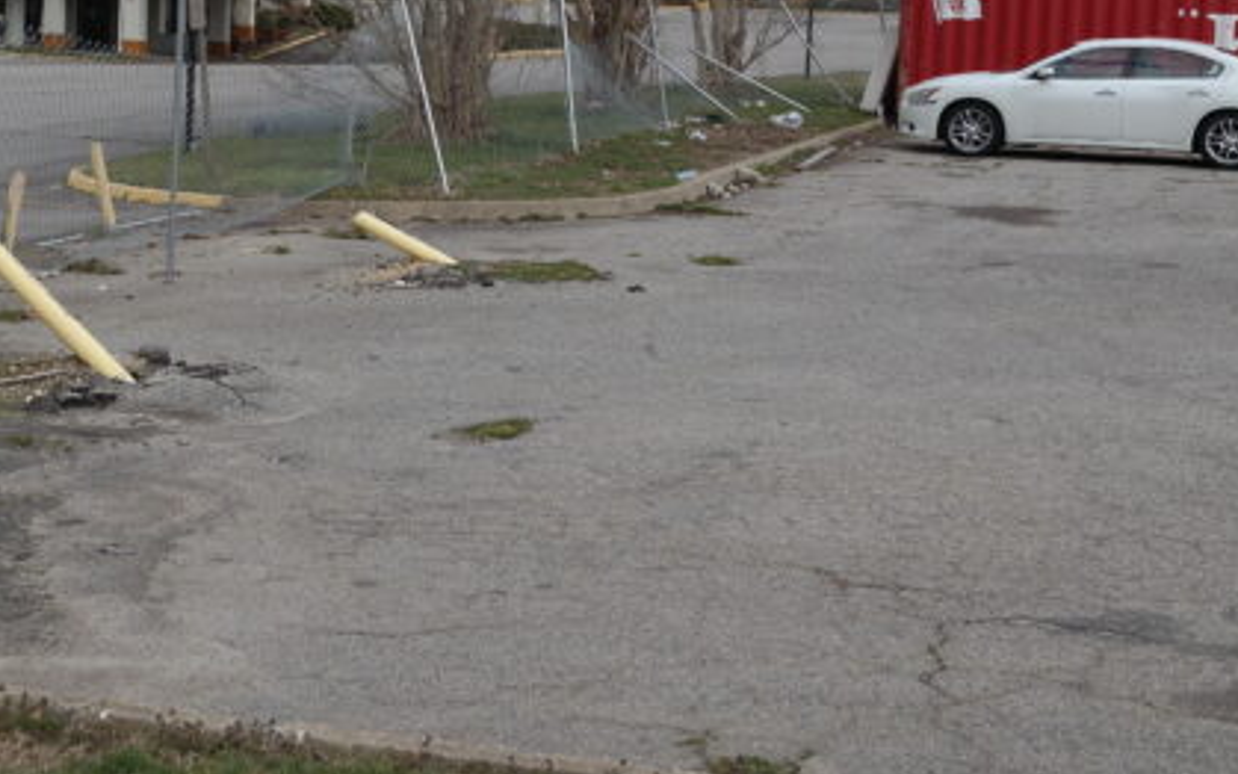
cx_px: 375
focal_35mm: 56
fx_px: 1890
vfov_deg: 22.7
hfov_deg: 35.8
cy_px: 115
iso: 100
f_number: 6.3
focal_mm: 20
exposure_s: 1/250
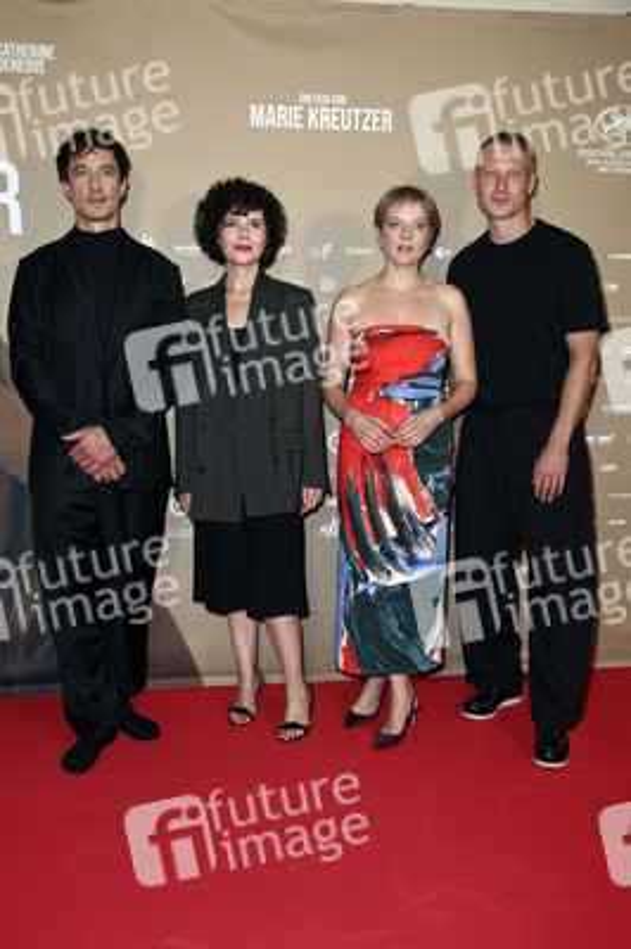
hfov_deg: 38.8
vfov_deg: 55.8
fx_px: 895
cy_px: 474
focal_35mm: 34
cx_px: 316
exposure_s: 1/250
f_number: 5.6
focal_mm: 34
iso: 640
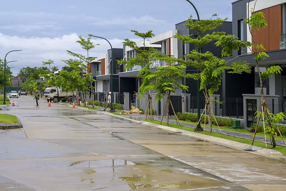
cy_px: 96
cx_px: 143
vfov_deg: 19.5
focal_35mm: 70
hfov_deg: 28.8
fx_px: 556
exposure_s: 1/320
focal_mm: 70
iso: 400
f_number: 10
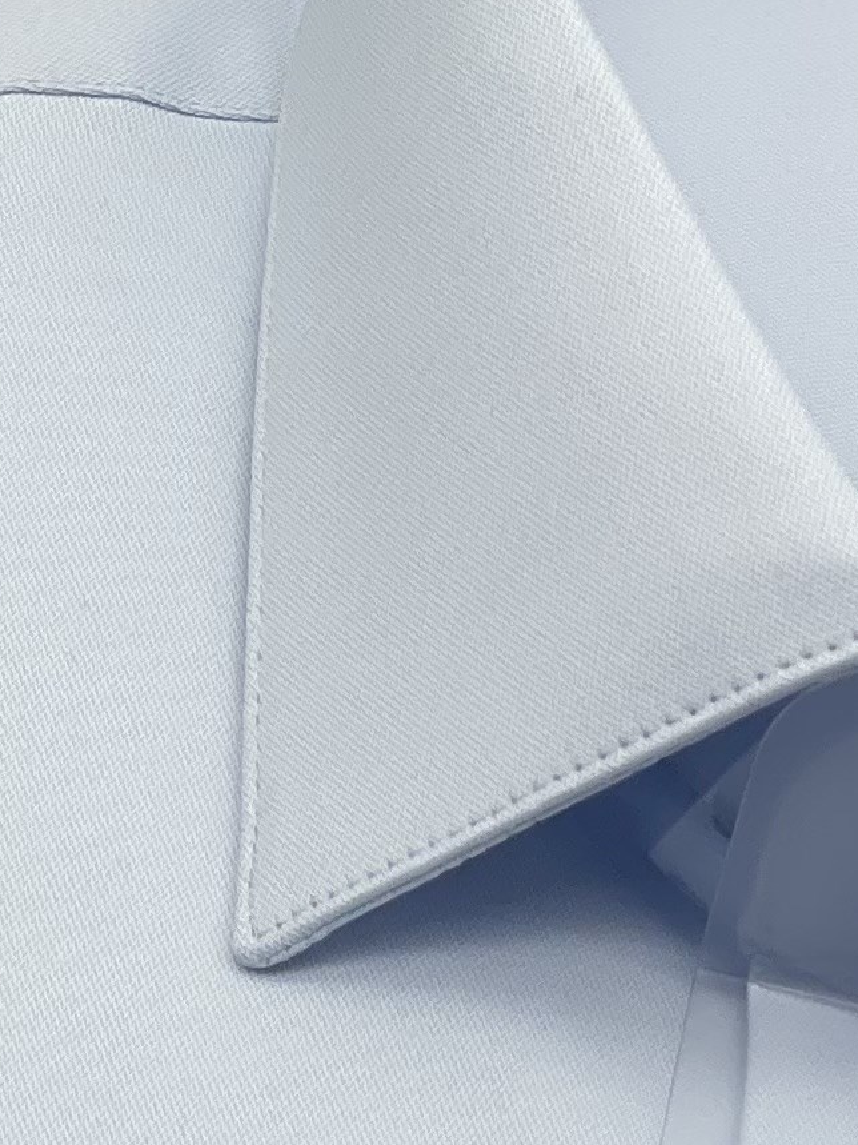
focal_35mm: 244
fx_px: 8066
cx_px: 907
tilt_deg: -37.8
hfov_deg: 6.1
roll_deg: -4.8
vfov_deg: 8.1
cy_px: 796
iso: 25
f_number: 2
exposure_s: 1/225
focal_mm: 6
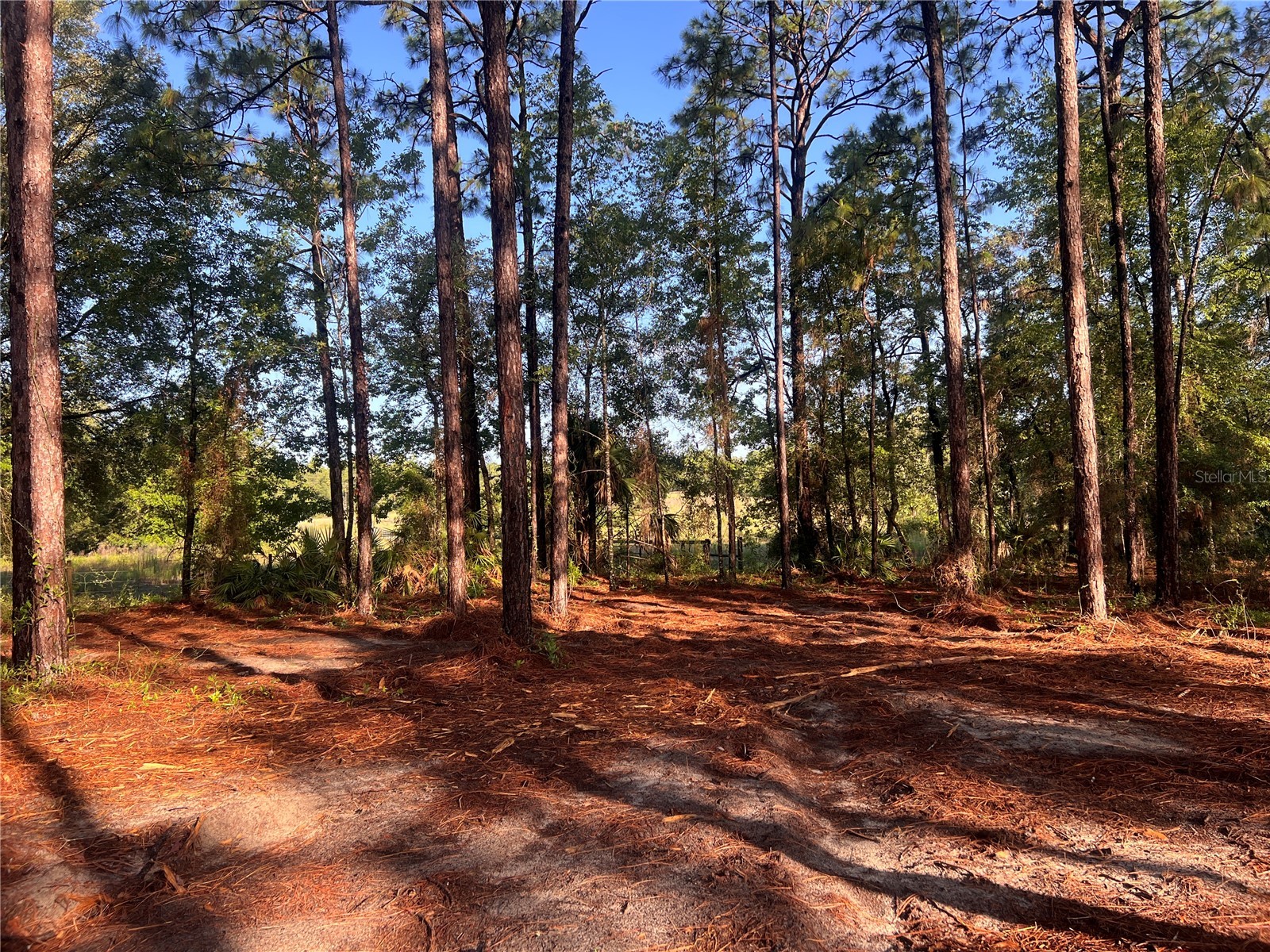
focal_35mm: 26
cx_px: 635
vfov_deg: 53.1
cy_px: 476
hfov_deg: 67.3
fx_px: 954
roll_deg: +1.8
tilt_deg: +1.7
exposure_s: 1/621
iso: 50
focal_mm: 5.7
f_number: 1.5
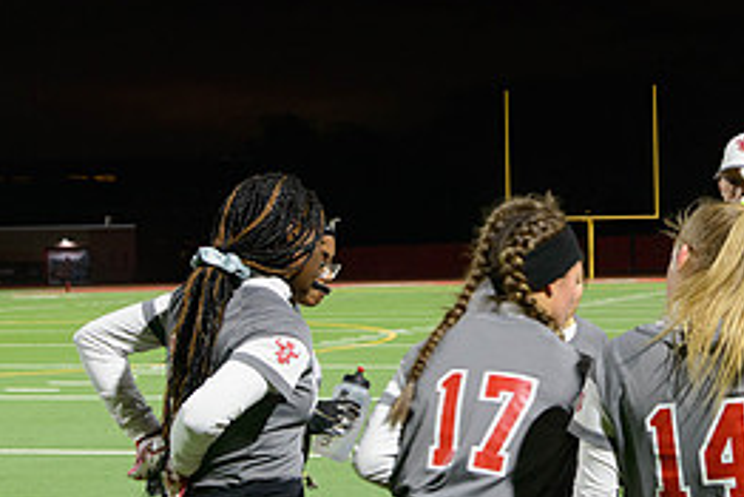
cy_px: 305
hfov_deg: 23.8
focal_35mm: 84
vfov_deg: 16.3
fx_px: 1737
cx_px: 611
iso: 2000
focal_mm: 38
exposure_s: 1/100
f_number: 3.5
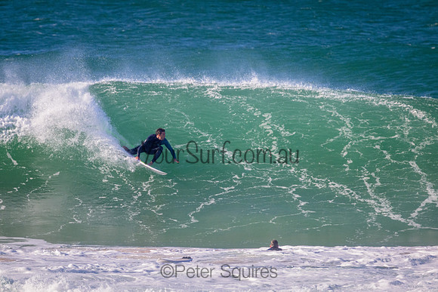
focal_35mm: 800
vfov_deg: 1.7
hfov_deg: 2.6
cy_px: 146
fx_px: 9735
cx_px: 219
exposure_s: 1/2000
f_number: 11
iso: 2500
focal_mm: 800
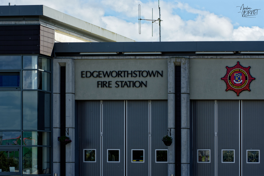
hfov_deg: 16.7
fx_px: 902
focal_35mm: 123
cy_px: 88
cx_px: 132
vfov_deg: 11.1
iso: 450
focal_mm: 82
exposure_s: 1/1000
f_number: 8
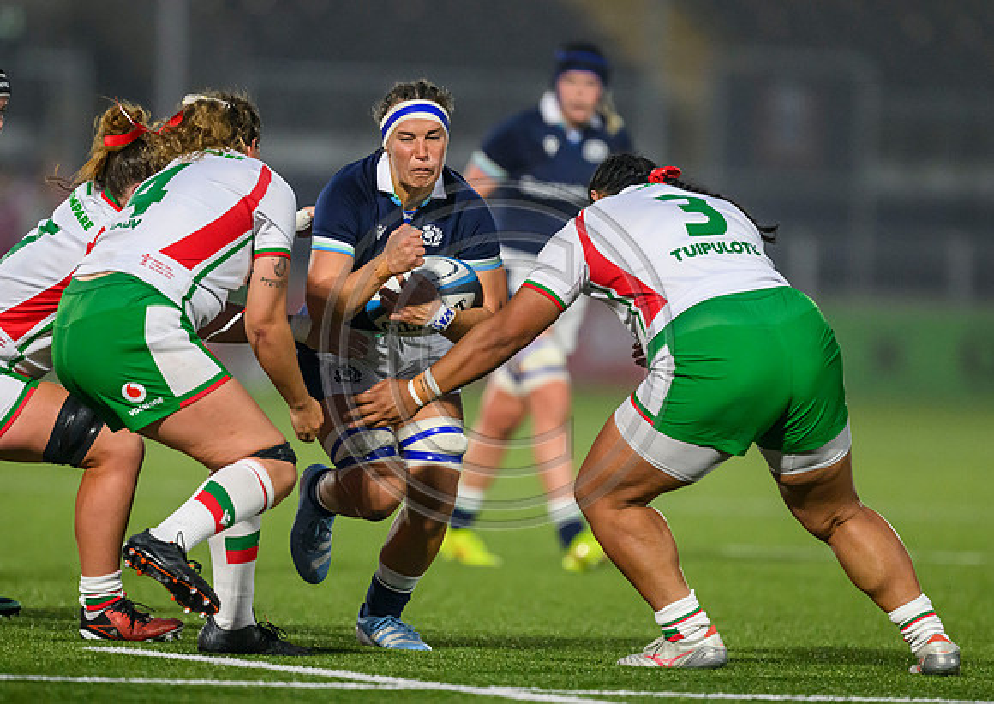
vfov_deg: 2.5
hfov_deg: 3.5
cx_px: 395
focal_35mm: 570
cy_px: 370
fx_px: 16059
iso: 5000
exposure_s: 1/2000
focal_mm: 400
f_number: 3.2
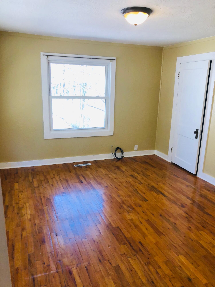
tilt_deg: -14.0
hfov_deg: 49.7
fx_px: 232
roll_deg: -0.5
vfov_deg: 63.4
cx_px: 108
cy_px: 144
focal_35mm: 28
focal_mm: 3.99
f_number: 1.8
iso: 125
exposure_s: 1/120
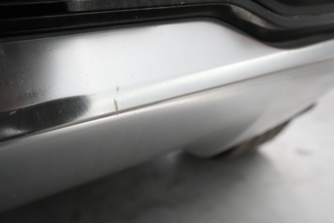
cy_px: 112
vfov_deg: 46.4
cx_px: 167
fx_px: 260
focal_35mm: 28
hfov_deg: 65.5
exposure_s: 1/100
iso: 5000
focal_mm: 28
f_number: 5.6
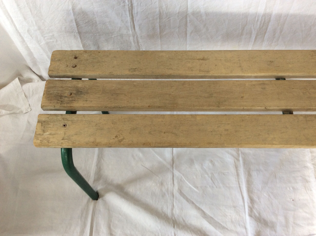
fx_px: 292
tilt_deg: -65.0
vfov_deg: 44.1
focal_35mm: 32
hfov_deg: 56.9
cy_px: 118
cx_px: 158
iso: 40
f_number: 2.4
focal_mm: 3.3
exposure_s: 1/33
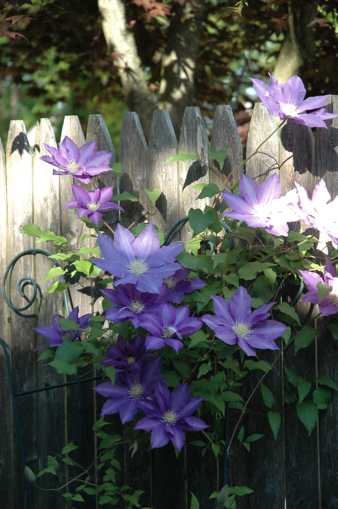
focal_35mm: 105
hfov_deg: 13.0
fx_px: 1482
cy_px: 254
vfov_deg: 19.5
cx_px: 169
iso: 400
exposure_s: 1/250
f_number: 4.5
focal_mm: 70
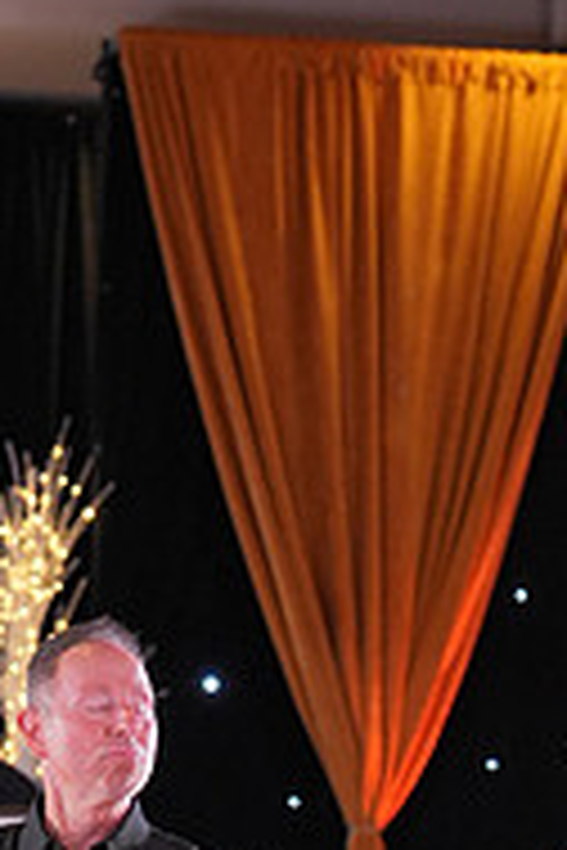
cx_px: 398
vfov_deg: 8.6
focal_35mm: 233
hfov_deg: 5.9
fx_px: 5504
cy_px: 1246
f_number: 4
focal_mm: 76
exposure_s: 1/400
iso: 2000
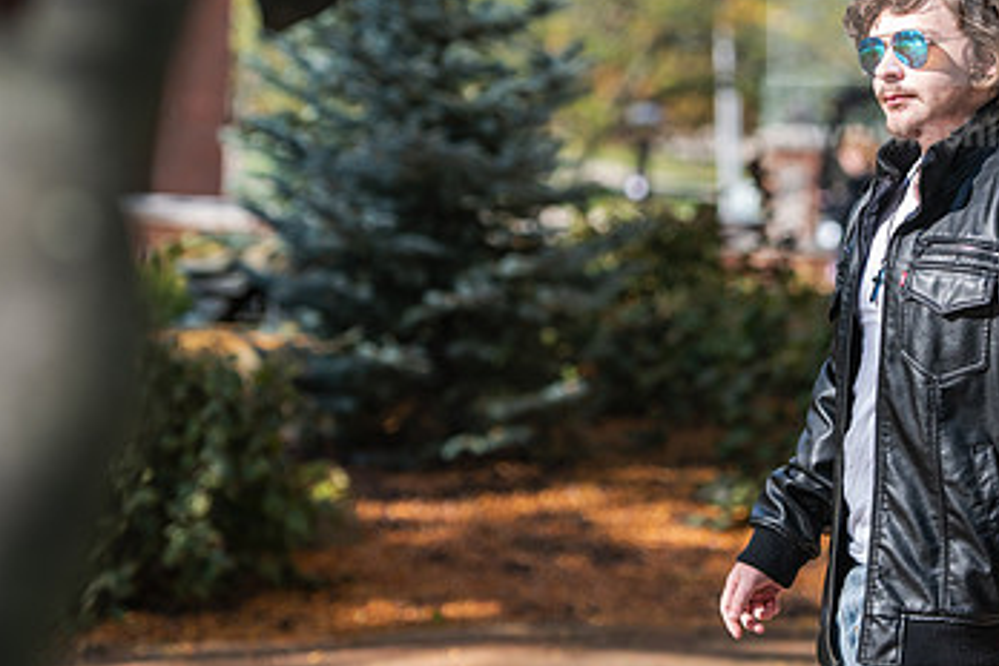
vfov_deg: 8.1
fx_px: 4717
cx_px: 680
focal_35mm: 170
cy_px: 194
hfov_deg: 12.1
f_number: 3.2
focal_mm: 102
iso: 100
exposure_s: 1/500
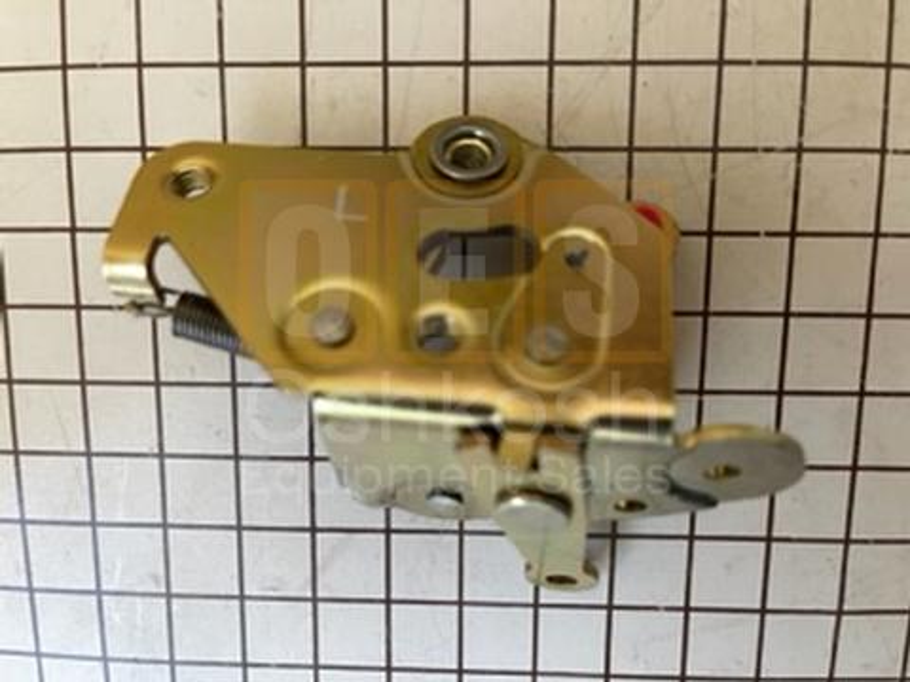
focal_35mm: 26
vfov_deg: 53.1
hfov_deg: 67.3
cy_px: 341
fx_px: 683
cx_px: 455
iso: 250
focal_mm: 5.1
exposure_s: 1/60
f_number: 1.6
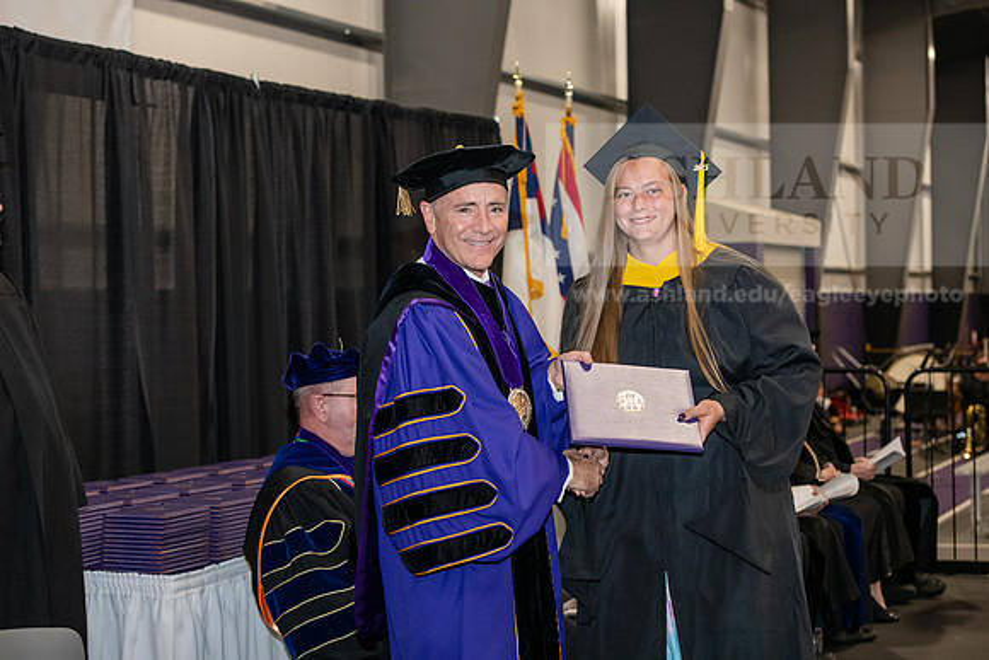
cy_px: 330
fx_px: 1923
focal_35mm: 70
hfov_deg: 28.8
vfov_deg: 19.5
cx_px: 494
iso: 2500
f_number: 5
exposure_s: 1/200
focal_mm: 70
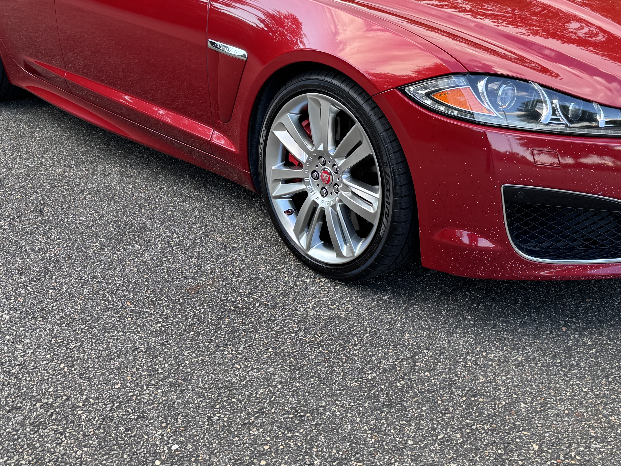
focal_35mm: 45
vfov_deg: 31.6
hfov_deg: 41.9
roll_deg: -1.5
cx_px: 367
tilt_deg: -17.7
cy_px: 116
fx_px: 807
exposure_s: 1/193
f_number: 1.78
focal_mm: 6.76
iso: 64
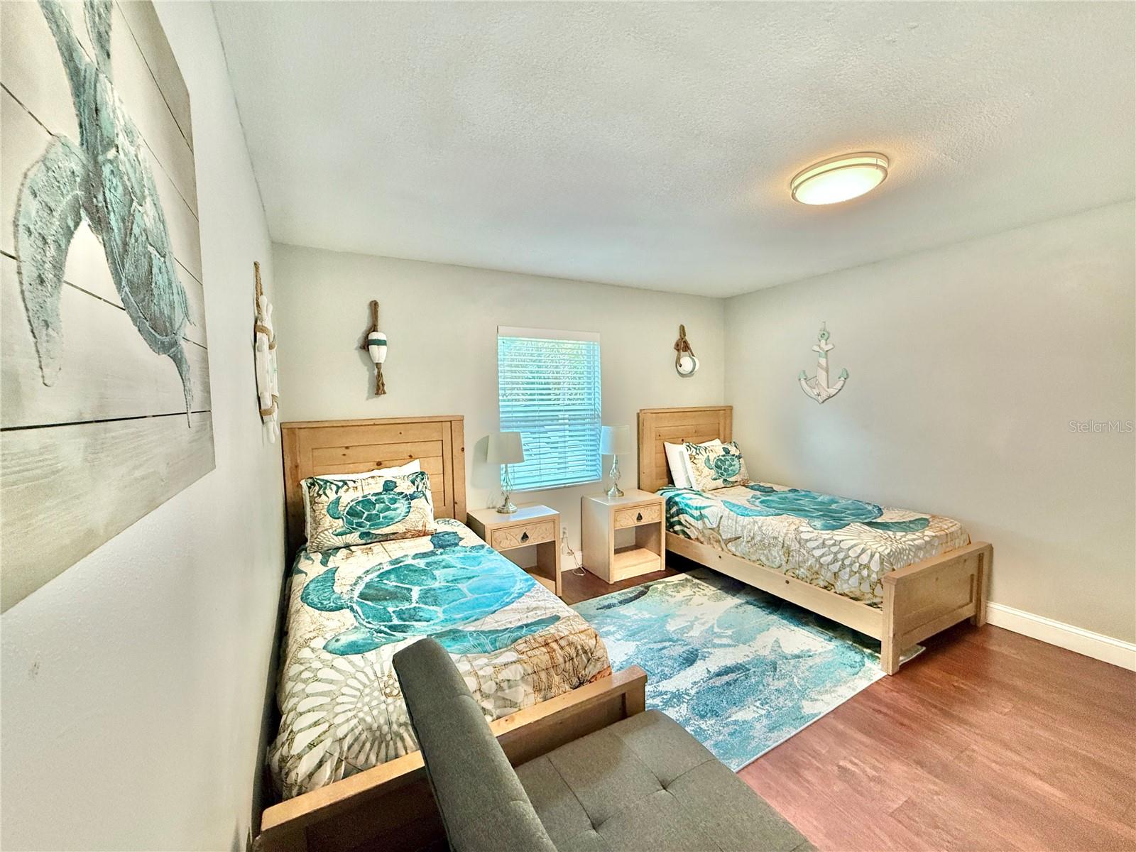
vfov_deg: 85.7
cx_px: 568
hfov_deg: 102.1
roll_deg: -0.1
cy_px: 426
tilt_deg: -3.0
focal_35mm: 14
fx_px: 459
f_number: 2.2
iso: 500
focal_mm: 2.22
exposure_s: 1/120
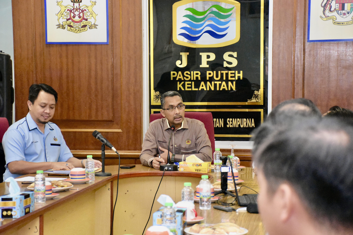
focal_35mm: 93
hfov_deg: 21.9
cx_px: 176
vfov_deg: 14.7
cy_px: 118
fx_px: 912
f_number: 5
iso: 8000
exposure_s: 1/250
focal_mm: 62
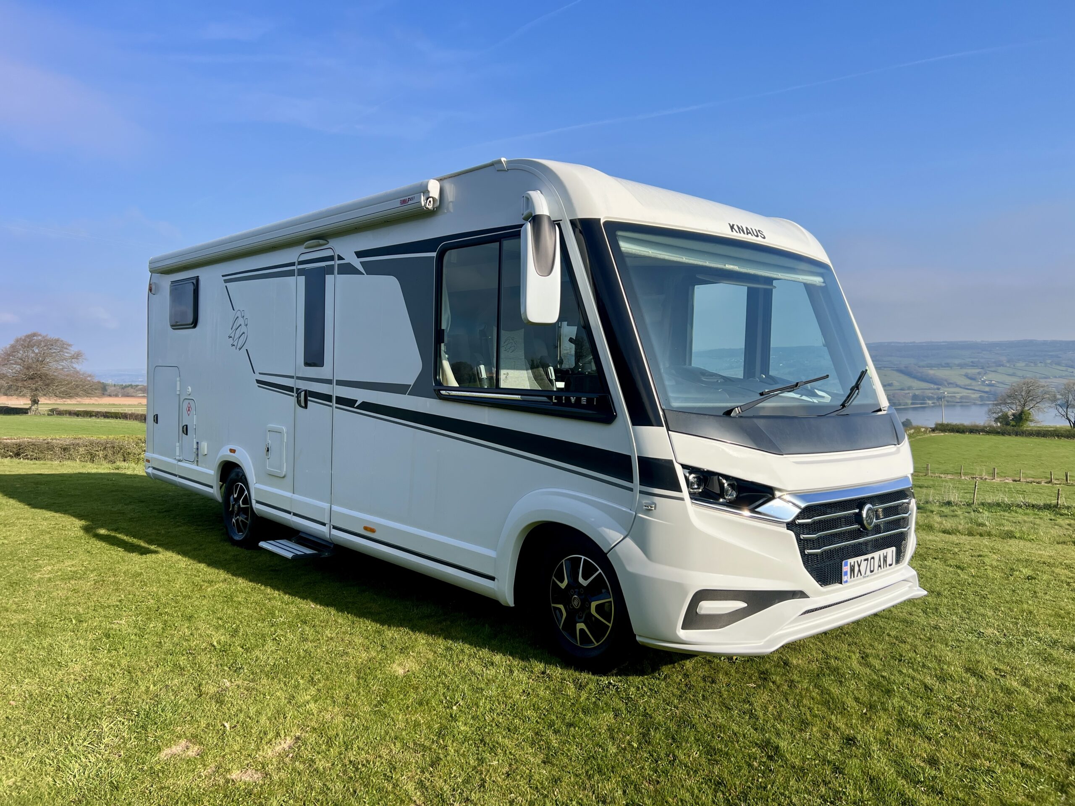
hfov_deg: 67.3
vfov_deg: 53.1
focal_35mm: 26
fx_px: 807
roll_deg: +1.8
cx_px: 538
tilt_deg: -5.0
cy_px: 403
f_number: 1.5
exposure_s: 1/3460
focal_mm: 5.7
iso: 50
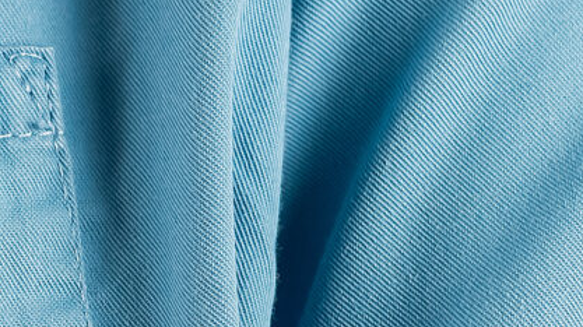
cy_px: 463
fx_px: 4975
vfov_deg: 3.8
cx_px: -639
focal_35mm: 322
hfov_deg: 6.5
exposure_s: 1/125
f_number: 3.5
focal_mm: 50
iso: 320
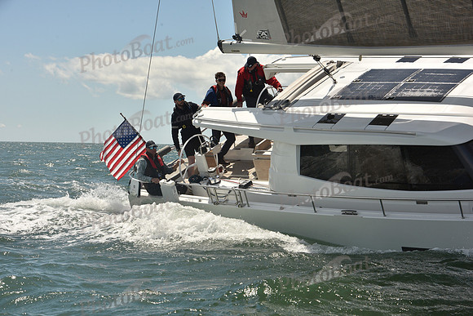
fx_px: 1117
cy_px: 158
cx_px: 236
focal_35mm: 85
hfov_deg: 23.9
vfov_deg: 16.1
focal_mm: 85
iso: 320
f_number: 11
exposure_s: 1/800
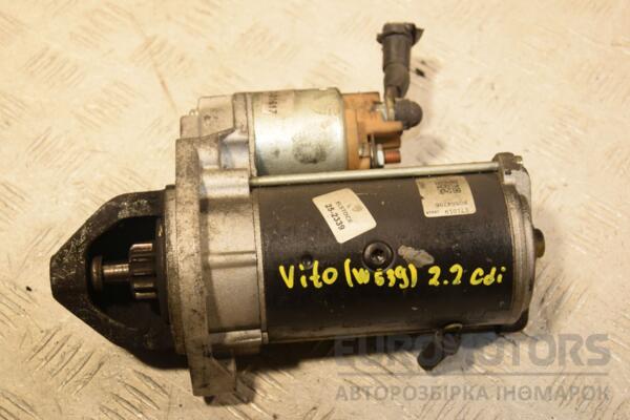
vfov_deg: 21.6
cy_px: 210
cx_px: 315
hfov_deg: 31.9
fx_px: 1102
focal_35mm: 63
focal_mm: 42
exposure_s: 1/200
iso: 800
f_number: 5.6
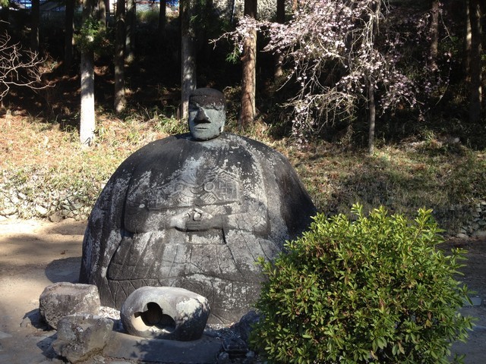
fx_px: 491
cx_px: 243
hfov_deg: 52.6
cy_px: 182
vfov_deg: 40.7
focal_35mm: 35
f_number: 2.4
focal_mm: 4.28
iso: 64
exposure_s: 1/270
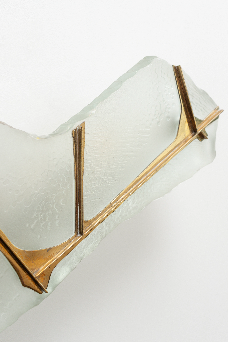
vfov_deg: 39.6
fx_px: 475
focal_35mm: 50
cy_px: 171
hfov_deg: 27.0
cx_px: 114
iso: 250
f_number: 8
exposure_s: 1/60
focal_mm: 50
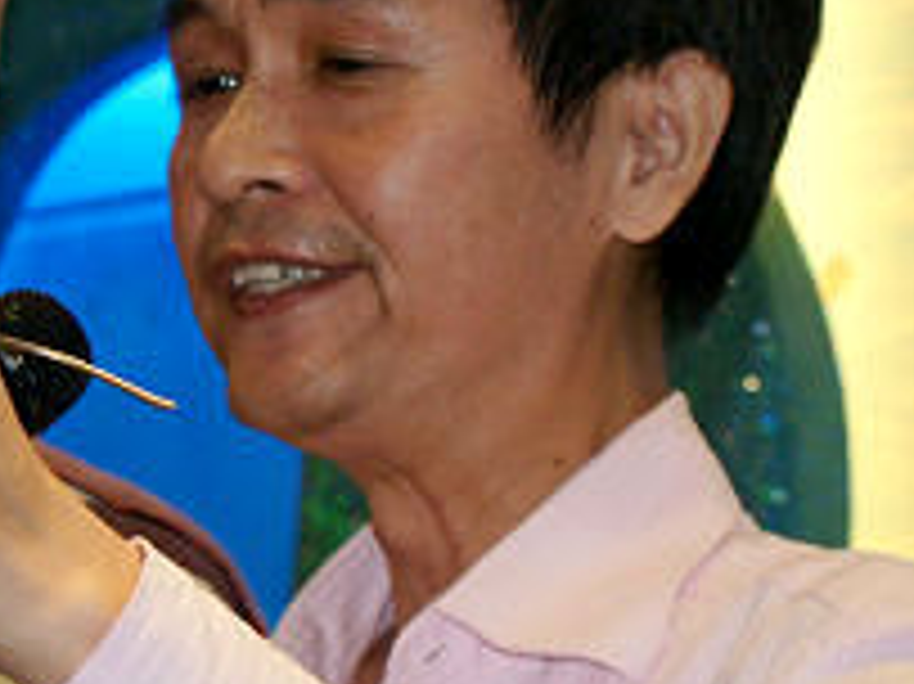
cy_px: 434
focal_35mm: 227
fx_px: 5990
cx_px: 50
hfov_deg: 8.7
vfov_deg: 6.5
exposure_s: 1/80
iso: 800
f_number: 5.6
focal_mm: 40
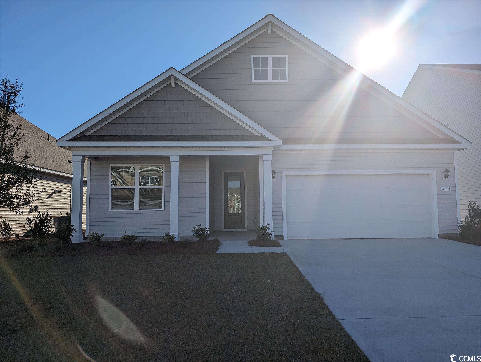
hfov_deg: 71.5
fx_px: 334
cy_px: 181
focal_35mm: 24
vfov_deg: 56.9
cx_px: 240
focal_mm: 6.9
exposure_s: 1/3534
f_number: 1.68
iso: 20
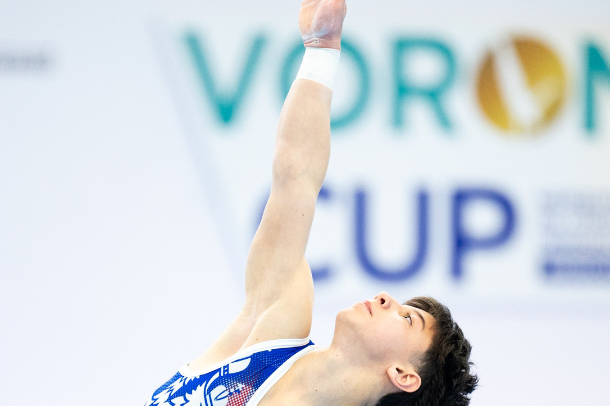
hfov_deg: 4.3
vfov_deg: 2.8
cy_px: 378
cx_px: 235
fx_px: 8197
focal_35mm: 484
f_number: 2.8
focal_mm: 200
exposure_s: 1/1000
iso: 2000
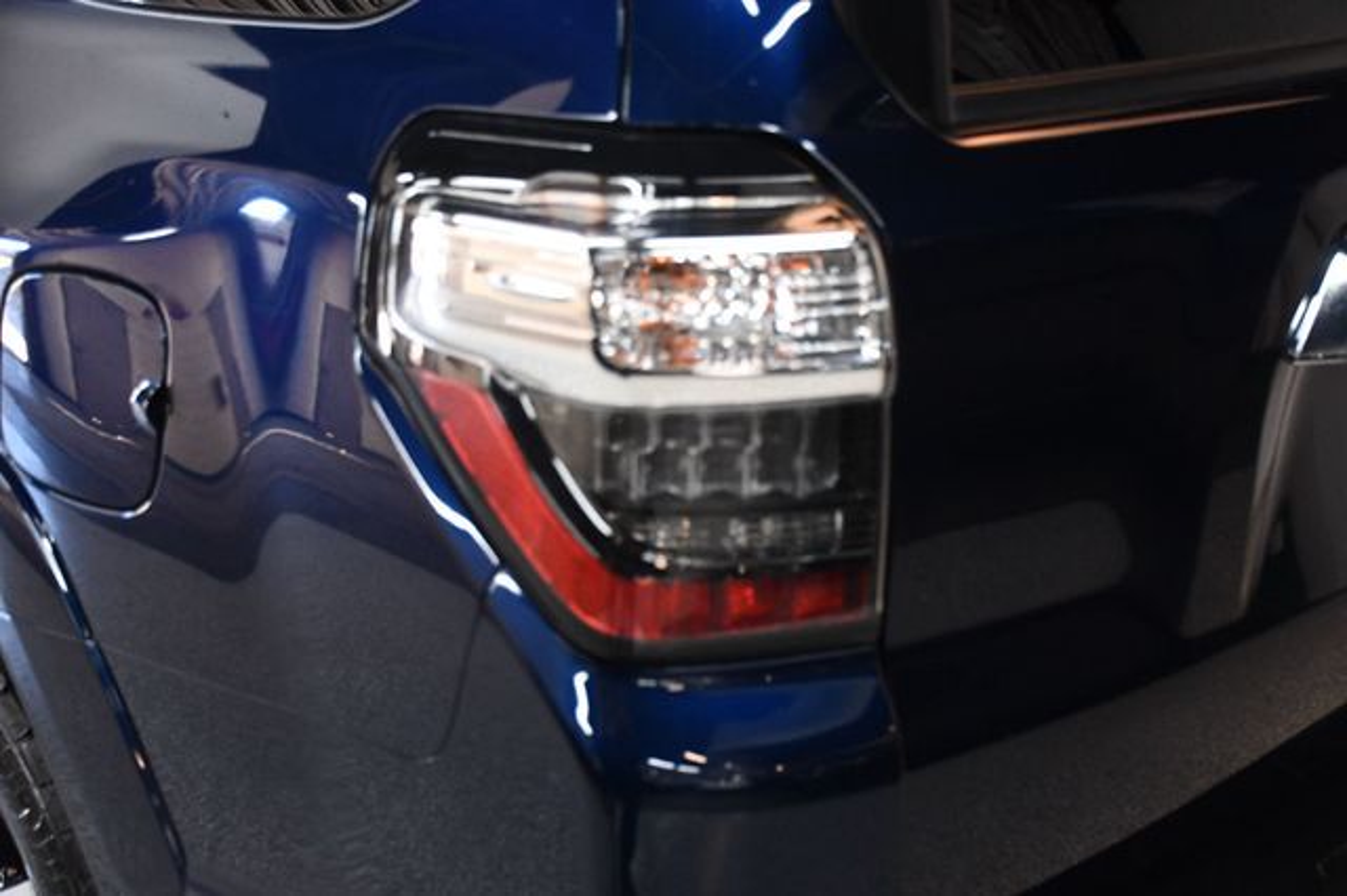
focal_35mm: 48
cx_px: 674
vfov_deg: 28.0
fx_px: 1795
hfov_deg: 41.1
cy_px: 448
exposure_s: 1/125
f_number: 4
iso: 3200
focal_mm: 32
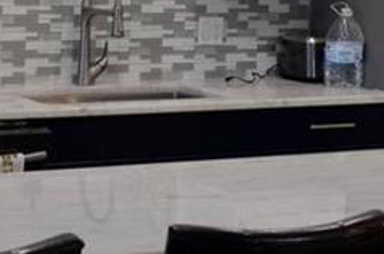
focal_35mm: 154
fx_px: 1638
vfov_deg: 8.8
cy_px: -7
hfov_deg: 13.4
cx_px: 174
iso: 560
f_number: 4
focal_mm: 24
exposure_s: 1/60
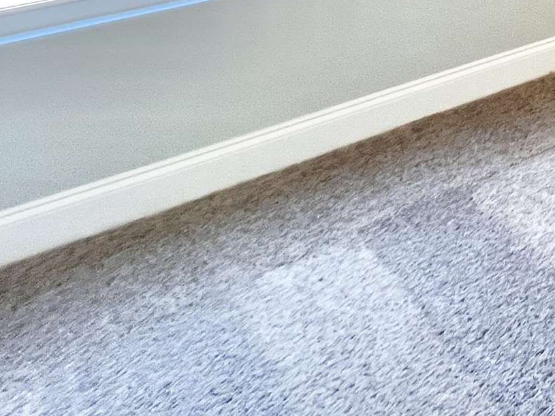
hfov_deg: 30.5
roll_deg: +1.5
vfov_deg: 23.7
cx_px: 723
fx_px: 786
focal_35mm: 49
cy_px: -204
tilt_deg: -4.3
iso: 250
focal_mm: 1.57
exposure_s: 1/99
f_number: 1.8
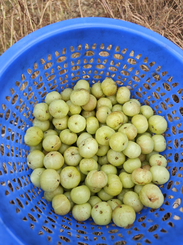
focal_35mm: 23
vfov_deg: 73.9
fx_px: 162
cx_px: 92
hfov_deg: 58.9
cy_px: 122
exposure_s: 1/310
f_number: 1.9
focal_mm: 8.7
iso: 50
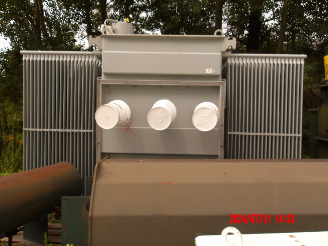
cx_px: 164
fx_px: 256
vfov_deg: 51.4
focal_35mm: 27
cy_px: 123
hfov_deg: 65.3
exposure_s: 1/608
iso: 100
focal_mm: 4.9
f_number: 3
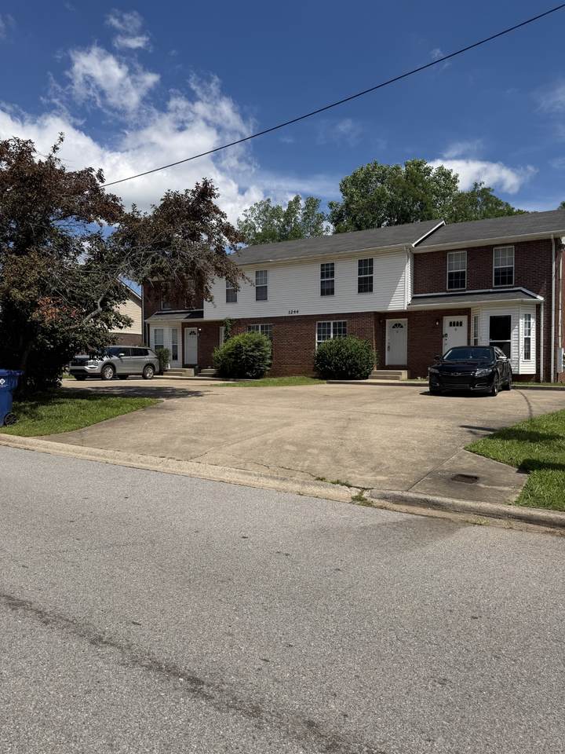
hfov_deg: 56.8
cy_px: 377
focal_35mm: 24
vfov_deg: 71.6
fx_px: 522
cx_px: 282
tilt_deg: -1.2
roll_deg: -0.8
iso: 80
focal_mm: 6.76
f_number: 1.78
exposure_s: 1/5714
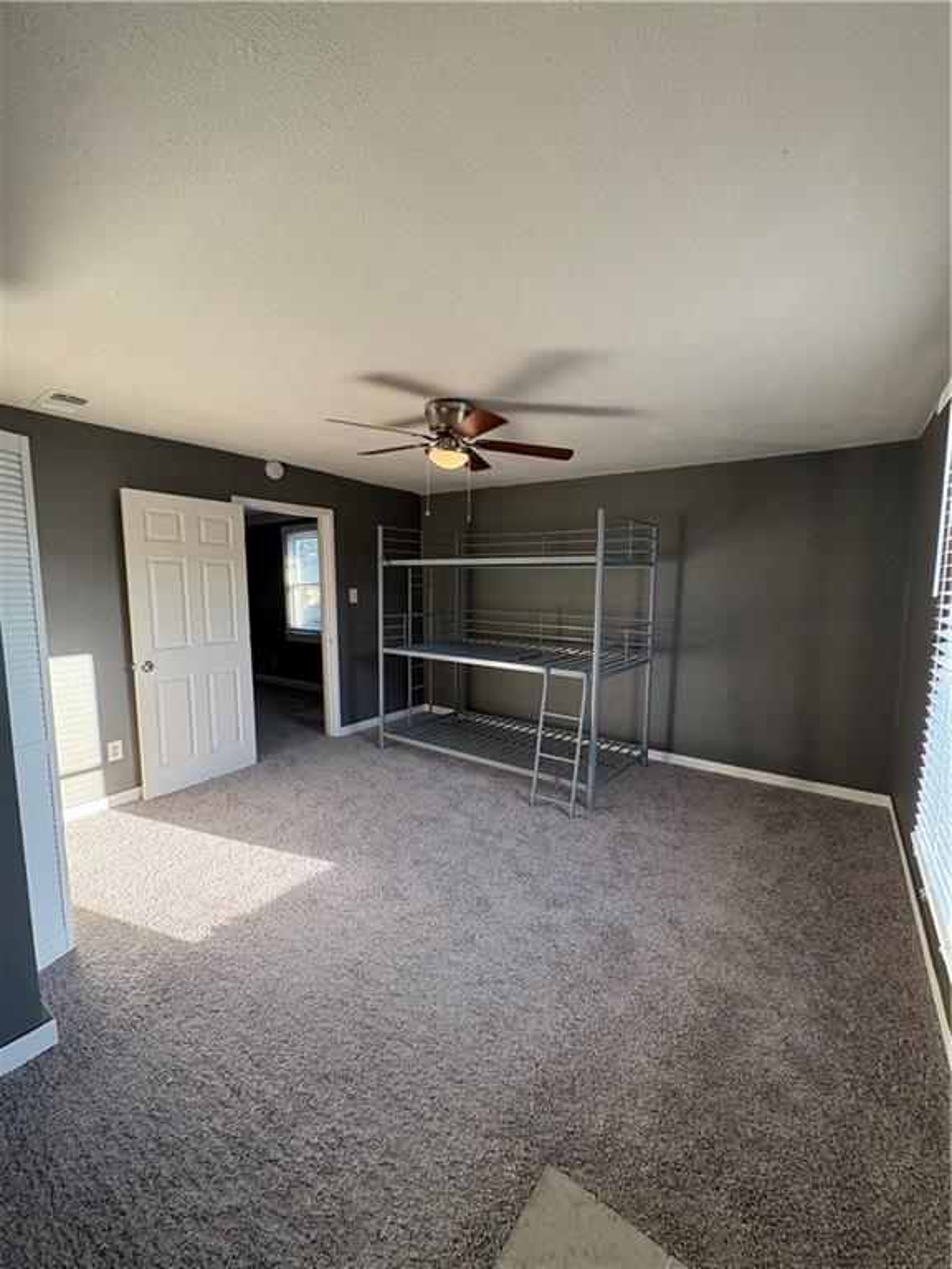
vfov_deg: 102.1
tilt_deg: -6.9
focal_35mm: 14
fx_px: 513
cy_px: 634
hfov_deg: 85.7
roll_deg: +0.6
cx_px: 476
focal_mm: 2.22
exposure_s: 1/99
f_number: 2.2
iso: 125
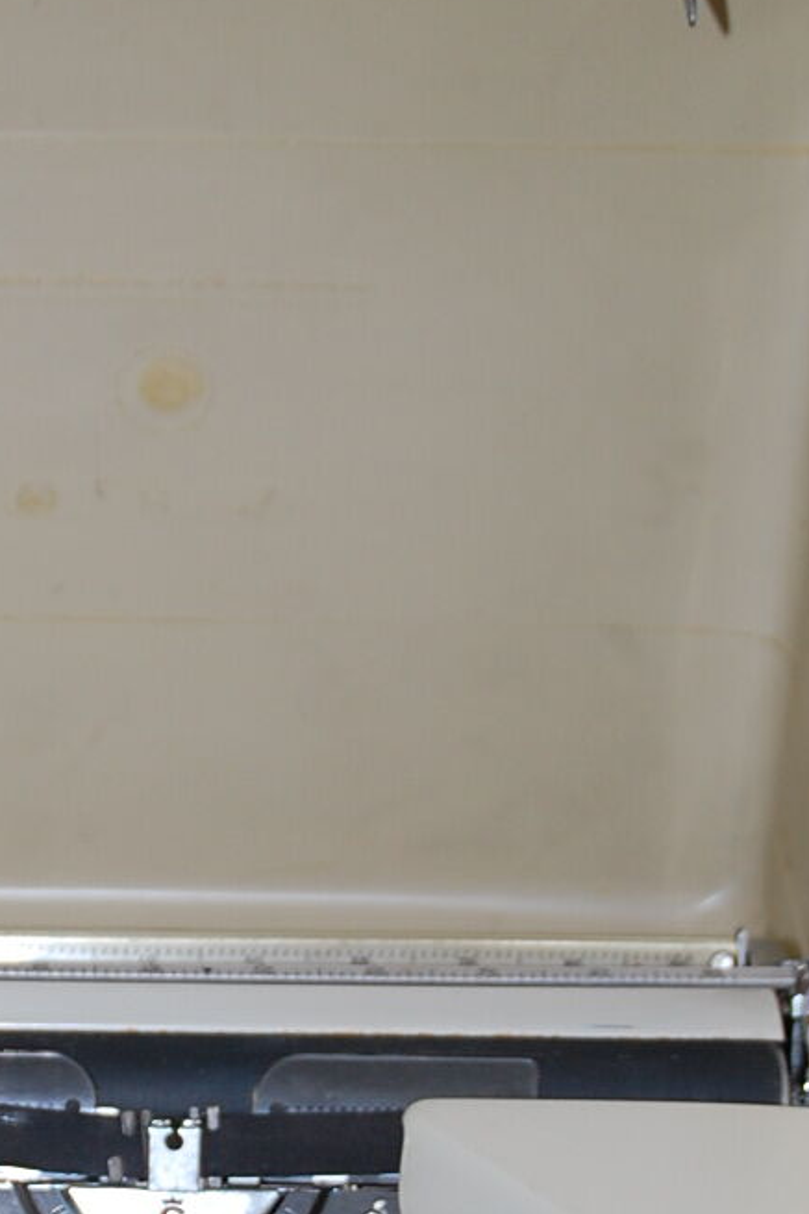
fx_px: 3710
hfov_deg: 12.4
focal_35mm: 110
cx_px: 144
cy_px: 1009
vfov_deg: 18.4
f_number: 4.2
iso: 400
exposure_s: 1/60
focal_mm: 32
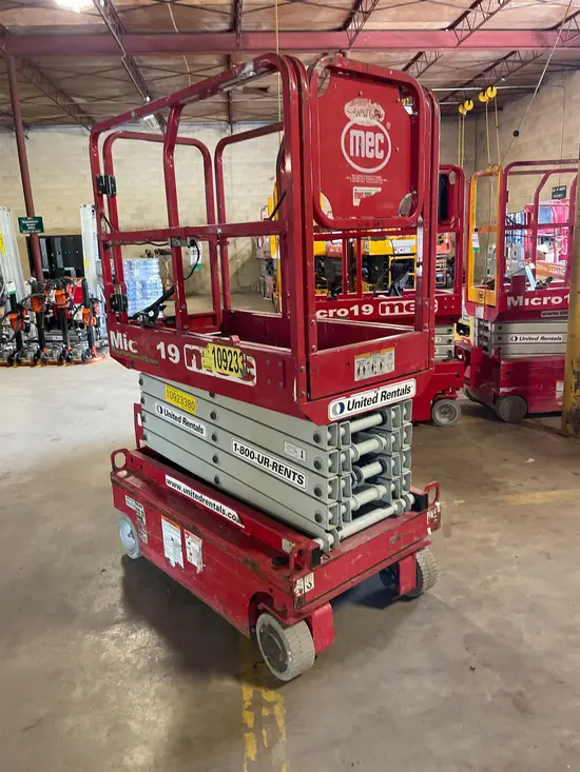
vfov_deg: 67.3
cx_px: 290
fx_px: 581
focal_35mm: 26
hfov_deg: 53.1
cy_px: 386
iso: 320
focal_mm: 4.2
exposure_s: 1/60
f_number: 1.6
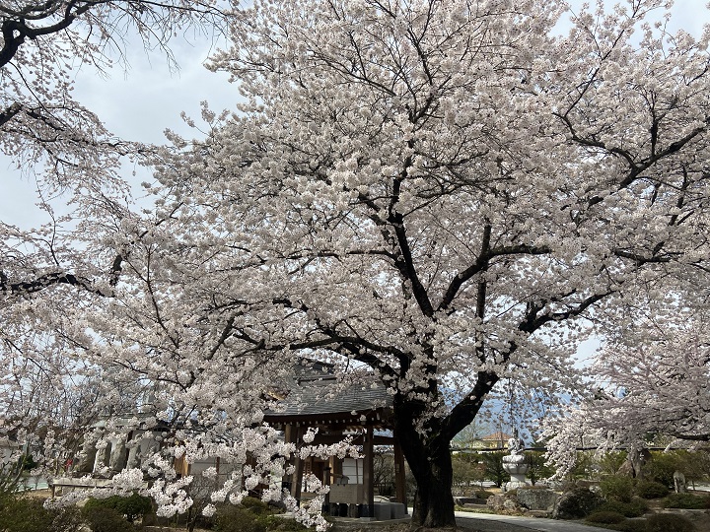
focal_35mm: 26
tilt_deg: +20.5
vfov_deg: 53.1
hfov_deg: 67.3
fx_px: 533
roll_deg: -1.3
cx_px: 355
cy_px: 266
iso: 32
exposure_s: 1/3497
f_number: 1.8
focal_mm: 4.25
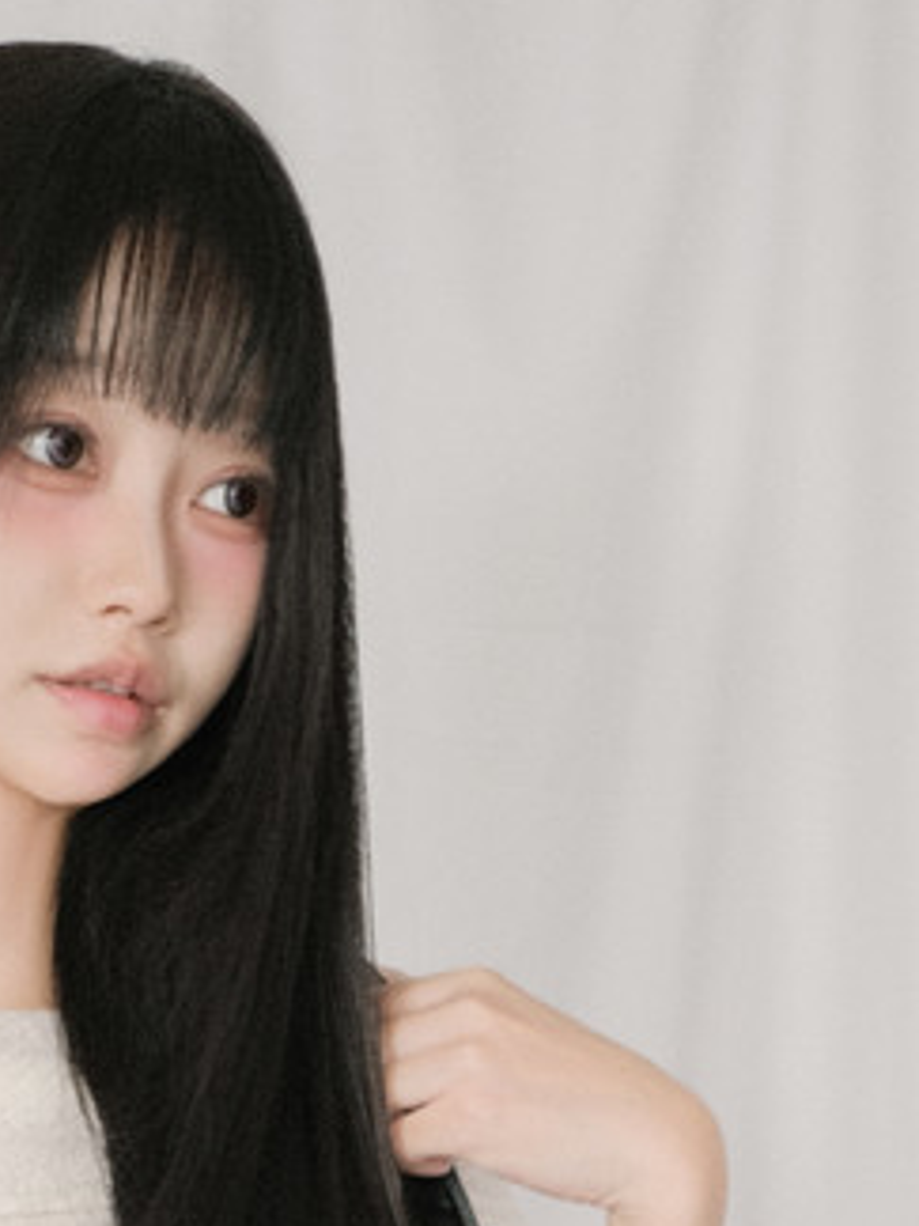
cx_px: 132
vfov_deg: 15.2
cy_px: 2011
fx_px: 4142
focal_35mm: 117
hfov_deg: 12.6
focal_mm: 23
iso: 320
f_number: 2
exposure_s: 1/125
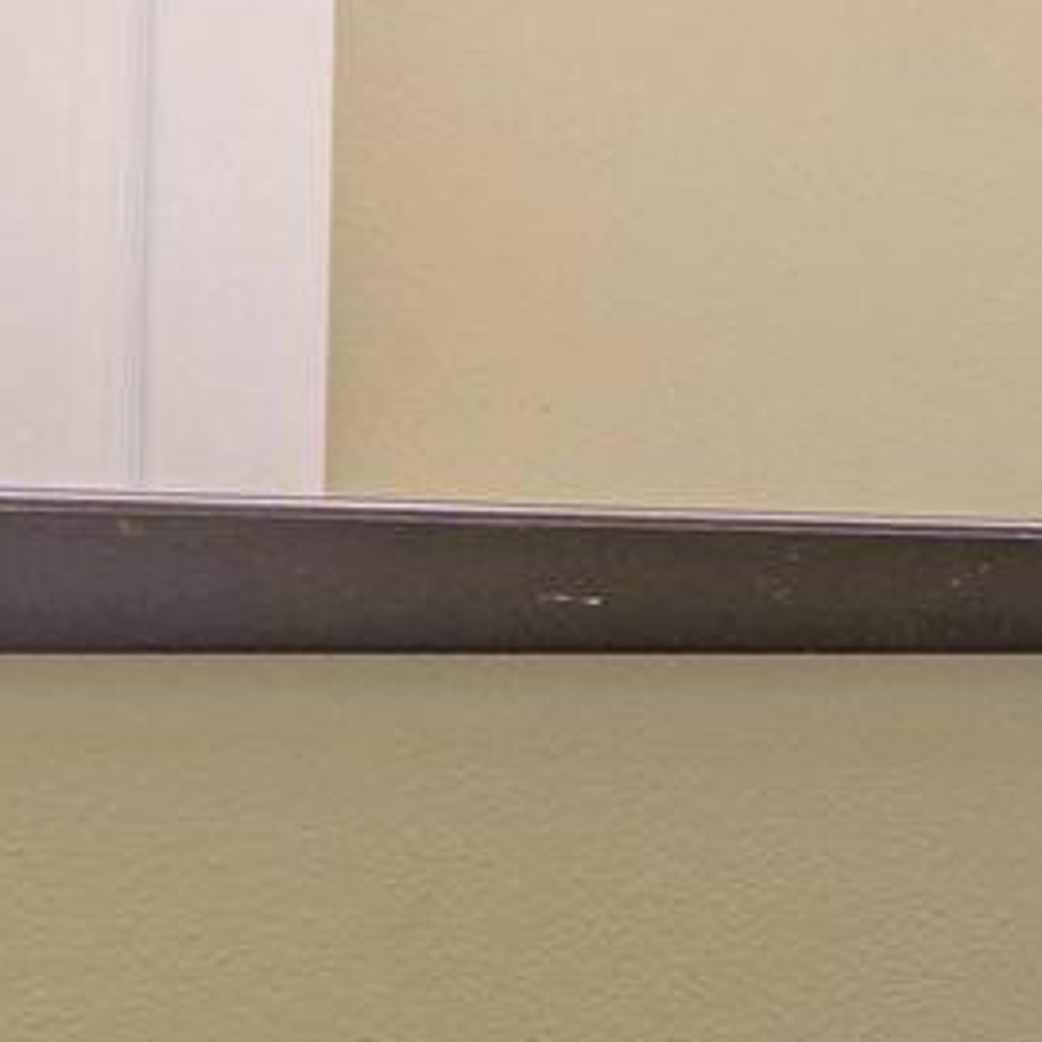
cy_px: 738
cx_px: 2440
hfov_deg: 13.5
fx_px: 3303
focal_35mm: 97
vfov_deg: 17.9
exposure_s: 1/20
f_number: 5
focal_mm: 10
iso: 100
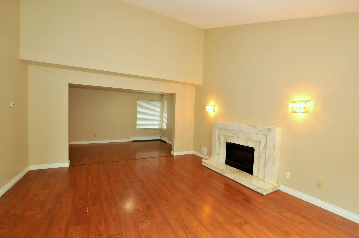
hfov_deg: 100.5
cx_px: 180
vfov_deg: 77.2
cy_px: 119
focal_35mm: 15
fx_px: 149
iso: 800
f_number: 6.3
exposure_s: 1/60
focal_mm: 10
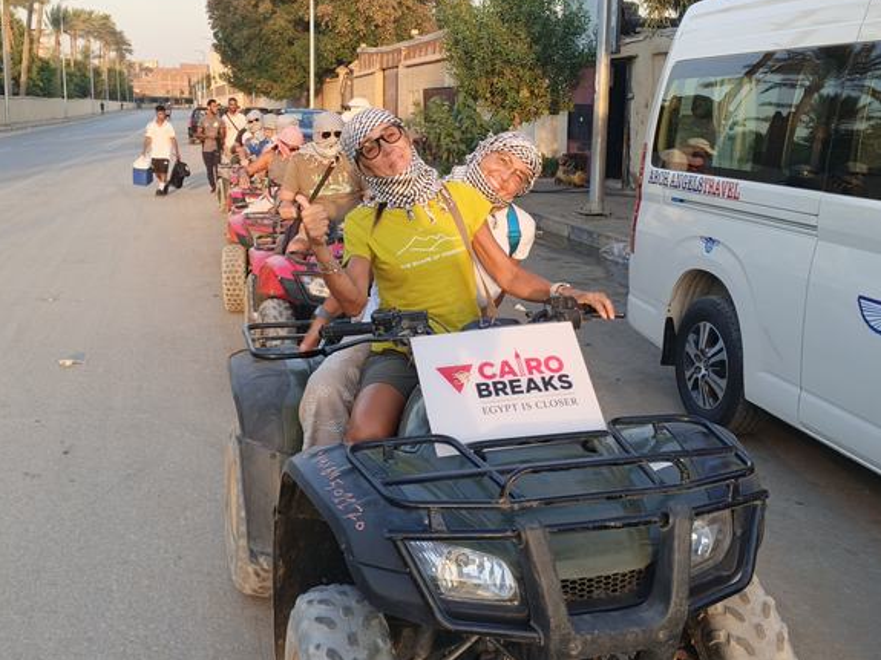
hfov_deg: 56.7
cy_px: 292
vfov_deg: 44.1
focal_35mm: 32
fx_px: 814
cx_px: 403
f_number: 1.6
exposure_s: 1/66.7
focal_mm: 4.11
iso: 93
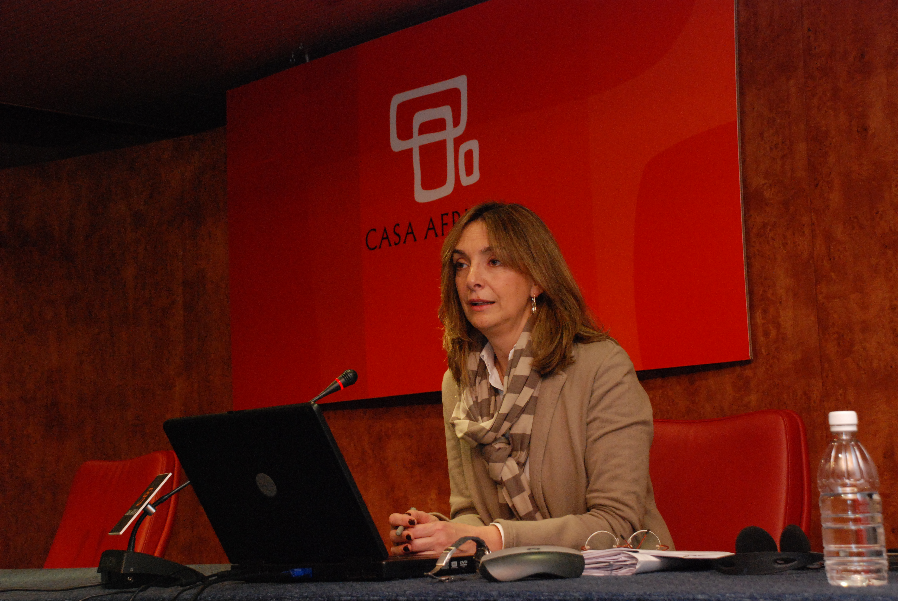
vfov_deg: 19.0
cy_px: 300
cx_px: 449
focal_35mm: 72
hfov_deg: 28.0
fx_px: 1798
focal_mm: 48
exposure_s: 1/60
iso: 1250
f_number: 8
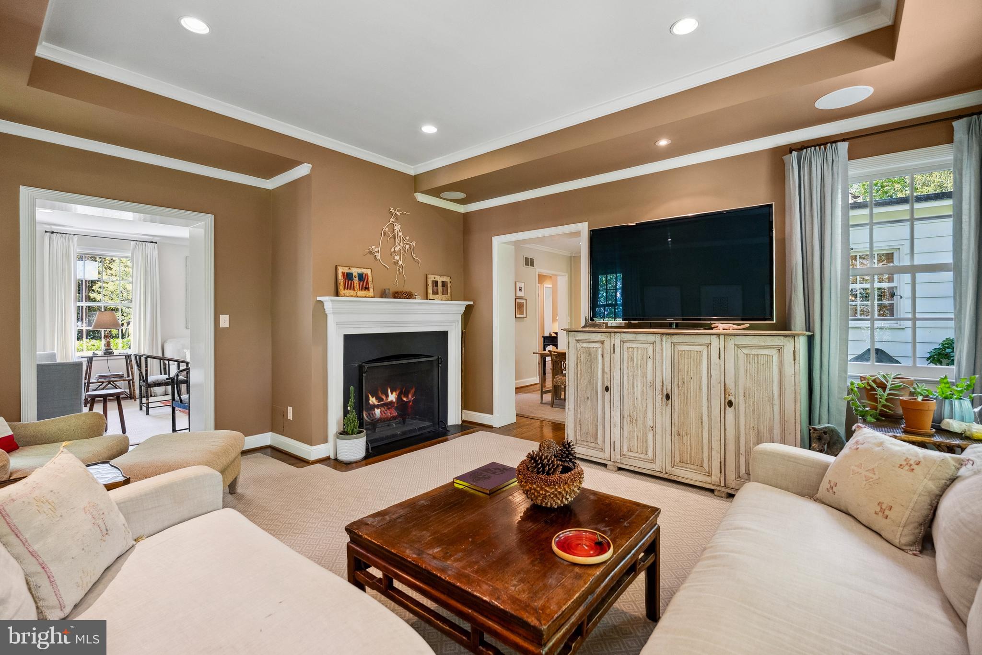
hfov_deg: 96.7
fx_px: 437
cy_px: 328
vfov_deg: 73.8
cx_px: 491
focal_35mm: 16
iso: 800
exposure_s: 1/100
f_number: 4
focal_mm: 16
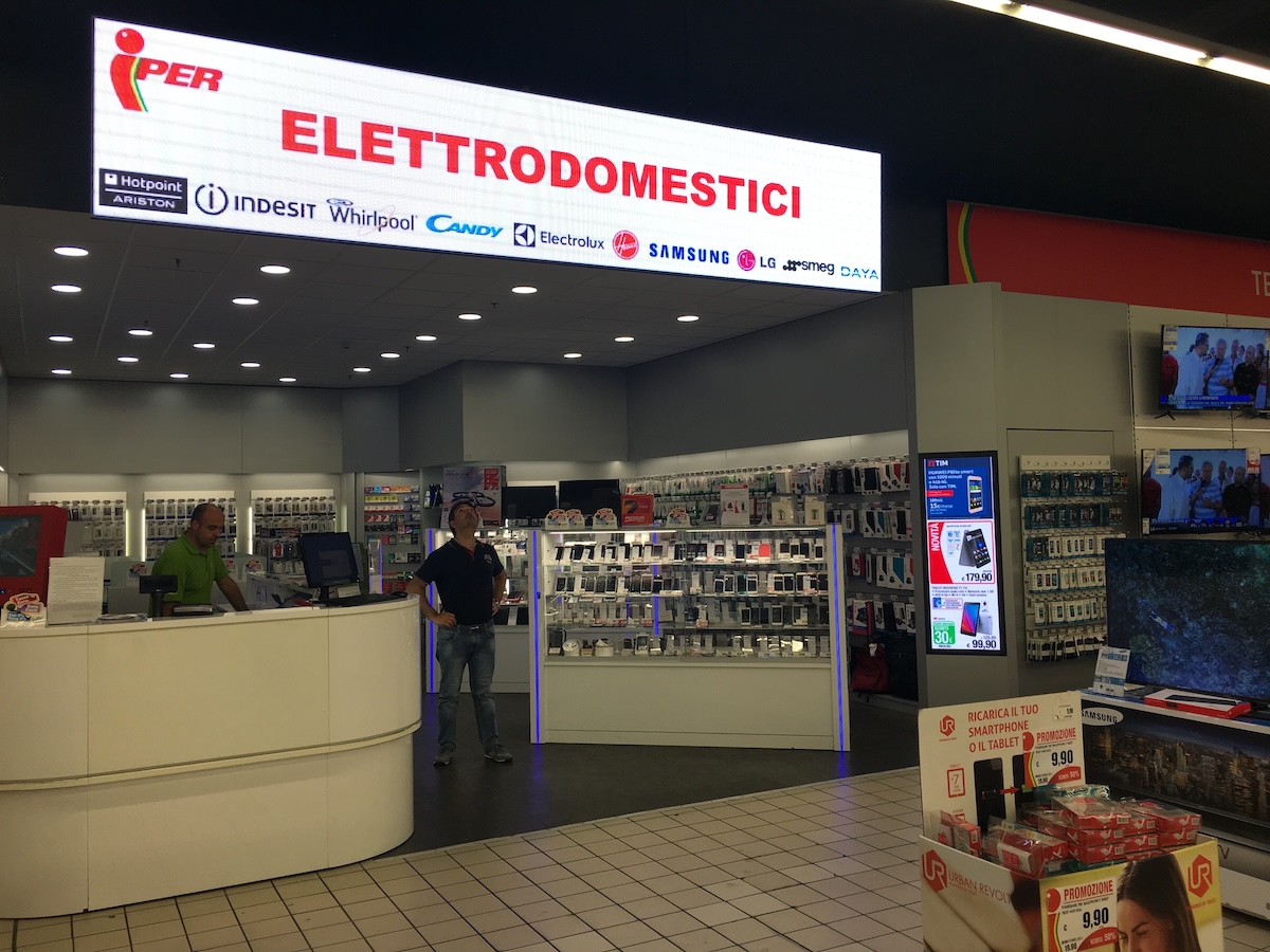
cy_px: 476
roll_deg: +1.3
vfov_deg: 48.2
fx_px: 1064
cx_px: 635
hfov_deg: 61.7
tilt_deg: +4.2
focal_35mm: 29
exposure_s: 1/100
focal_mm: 4.15
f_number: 2.2
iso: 25
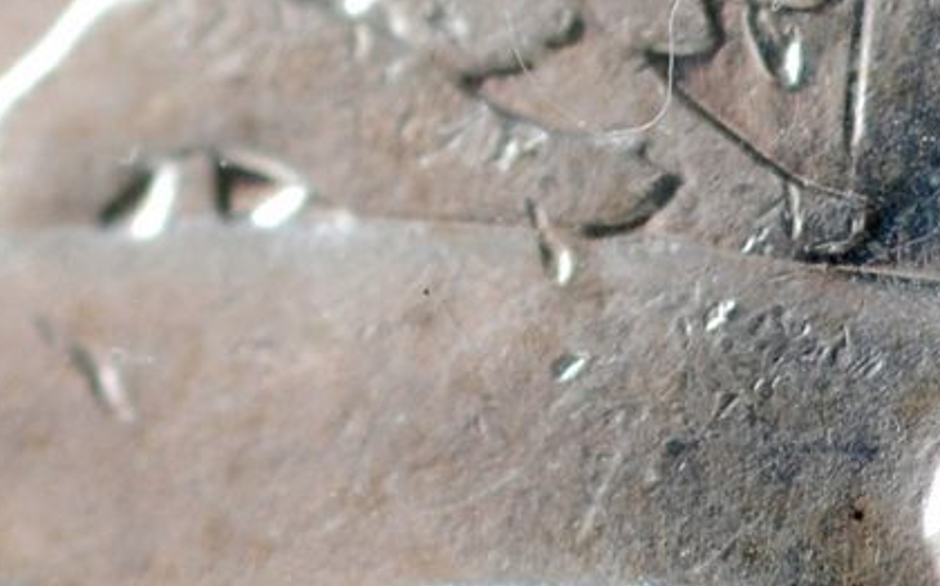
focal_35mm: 146
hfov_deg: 14.3
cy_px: 381
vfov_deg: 9.0
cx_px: 703
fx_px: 3738
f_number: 4
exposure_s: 1/60
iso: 200
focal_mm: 50
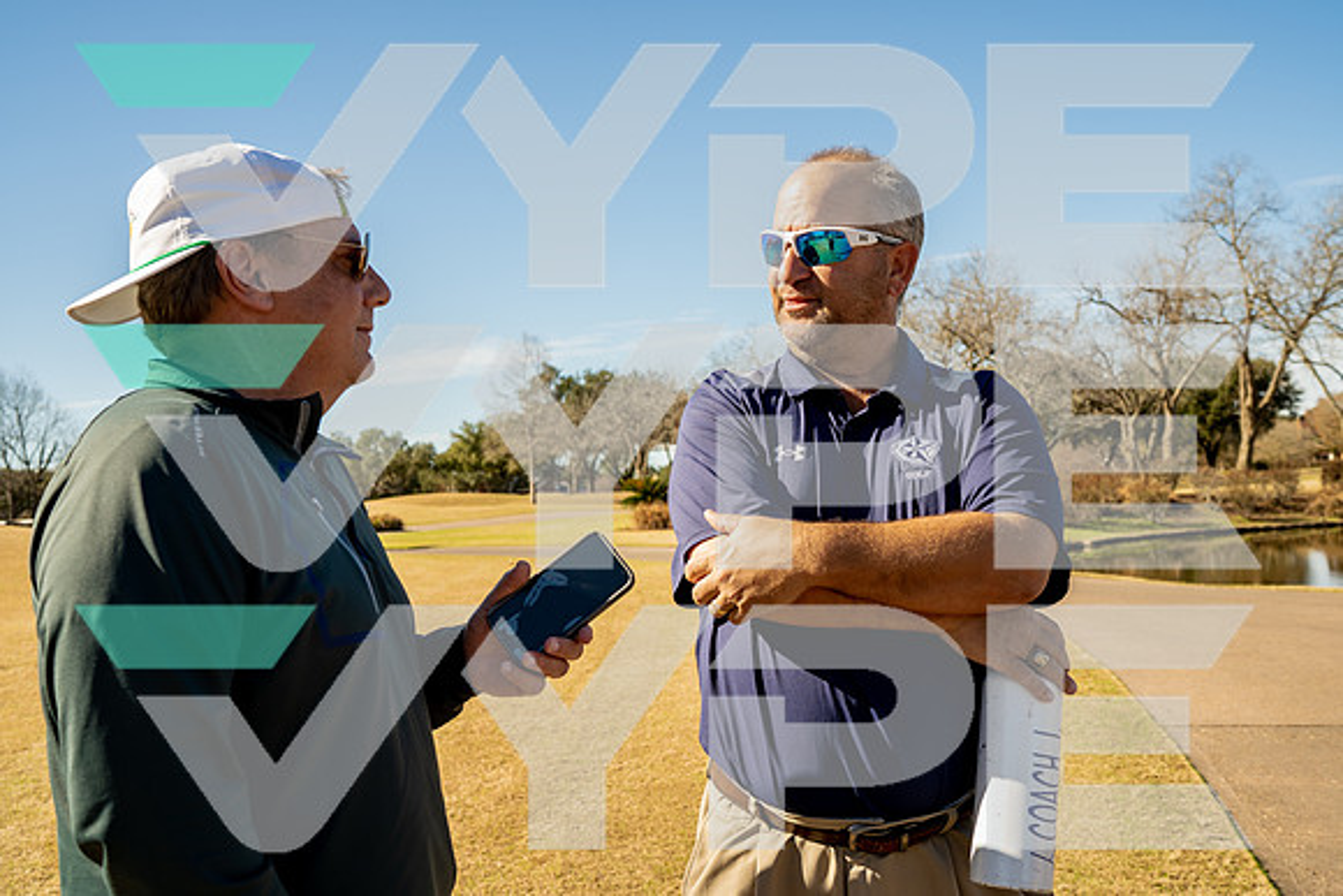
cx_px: 672
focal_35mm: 35
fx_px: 1306
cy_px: 448
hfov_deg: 54.4
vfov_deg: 37.9
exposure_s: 1/250
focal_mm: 35
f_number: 5.6
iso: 100
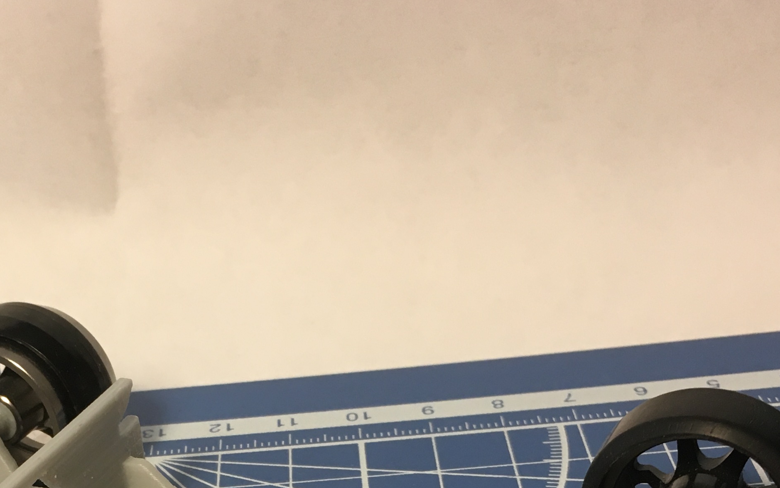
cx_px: 211
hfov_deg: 30.6
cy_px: 615
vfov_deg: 18.5
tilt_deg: -26.5
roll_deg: +5.1
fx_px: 1403
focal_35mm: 66
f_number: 2.2
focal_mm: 4.15
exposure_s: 1/33
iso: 100
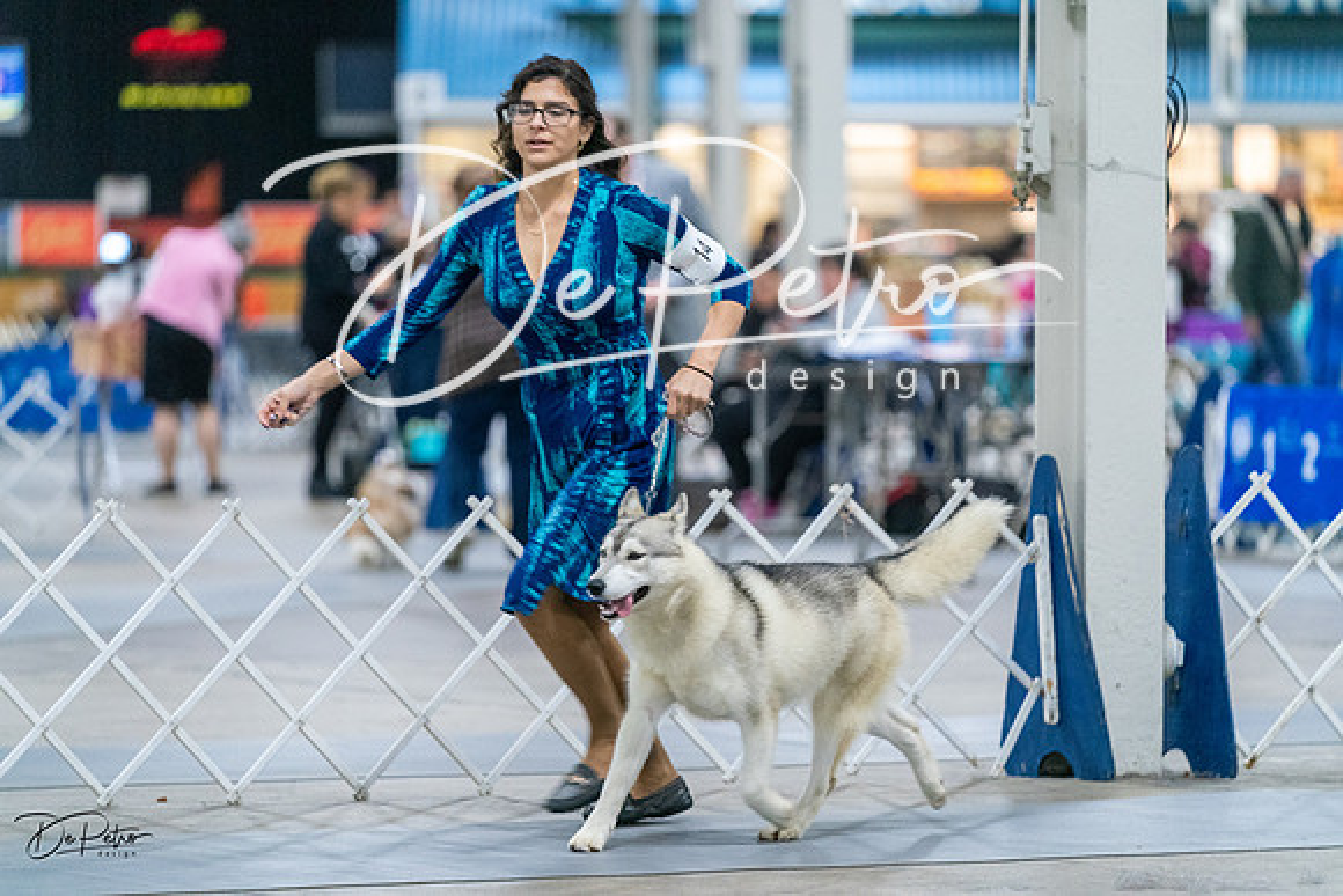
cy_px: 448
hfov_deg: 10.7
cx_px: 672
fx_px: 7164
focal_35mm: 192
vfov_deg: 7.2
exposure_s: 1/250
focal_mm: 192
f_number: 3.2
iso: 6400
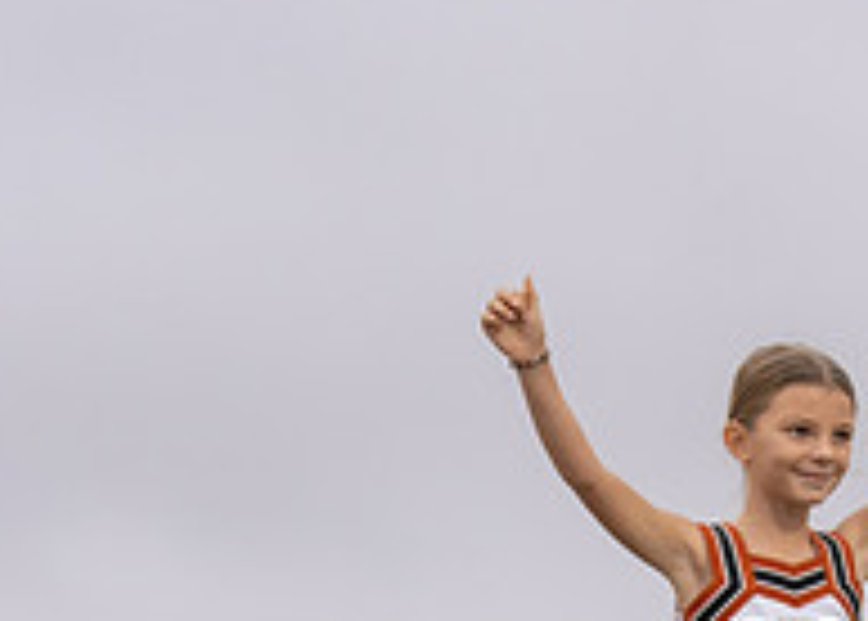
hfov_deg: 6.7
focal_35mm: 299
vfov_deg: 4.8
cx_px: 697
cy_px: 864
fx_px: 7374
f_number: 2.8
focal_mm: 95
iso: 500
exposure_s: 1/1000
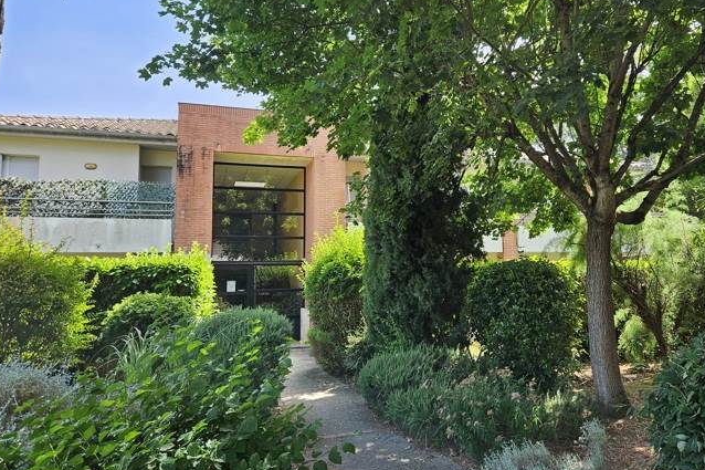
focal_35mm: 30
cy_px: 212
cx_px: 432
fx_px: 587
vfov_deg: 43.5
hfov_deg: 61.3
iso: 25
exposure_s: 1/261
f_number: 1.8
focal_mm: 5.4
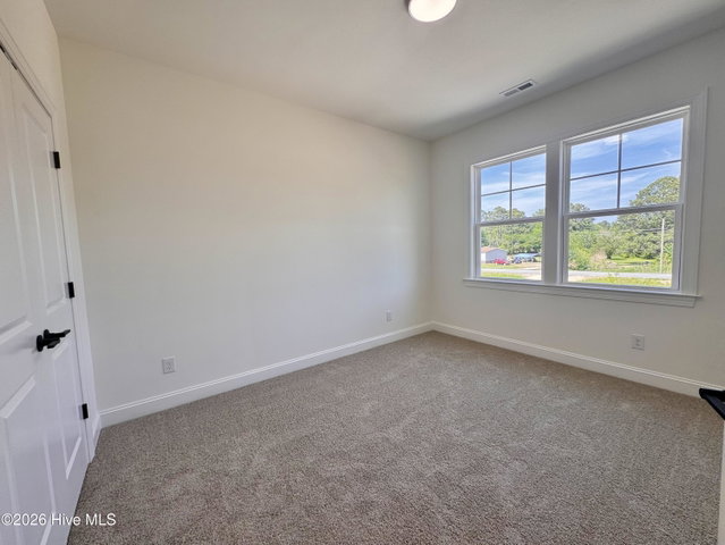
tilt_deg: -4.7
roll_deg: +1.9
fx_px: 293
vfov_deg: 85.7
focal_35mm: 14
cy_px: 272
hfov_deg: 102.0
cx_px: 362
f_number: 2.2
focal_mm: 2.22
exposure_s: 1/152
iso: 40
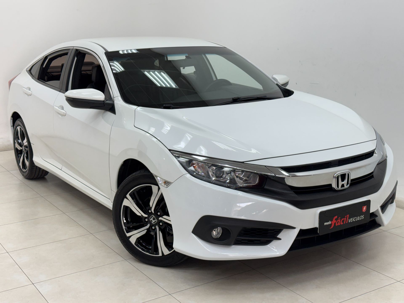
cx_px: 202
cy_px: 152
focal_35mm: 48
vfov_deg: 30.3
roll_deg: +1.0
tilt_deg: -12.0
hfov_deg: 39.7
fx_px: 560
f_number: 1.78
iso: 125
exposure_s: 1/120
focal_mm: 6.76
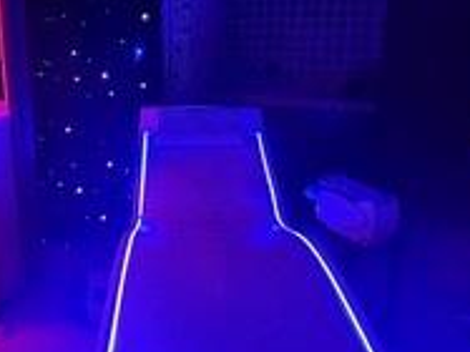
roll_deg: -0.1
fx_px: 407
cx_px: 166
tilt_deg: -11.8
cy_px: 113
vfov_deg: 45.9
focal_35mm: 30
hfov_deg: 58.9
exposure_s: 1/30
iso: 1600
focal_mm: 2.22
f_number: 2.2
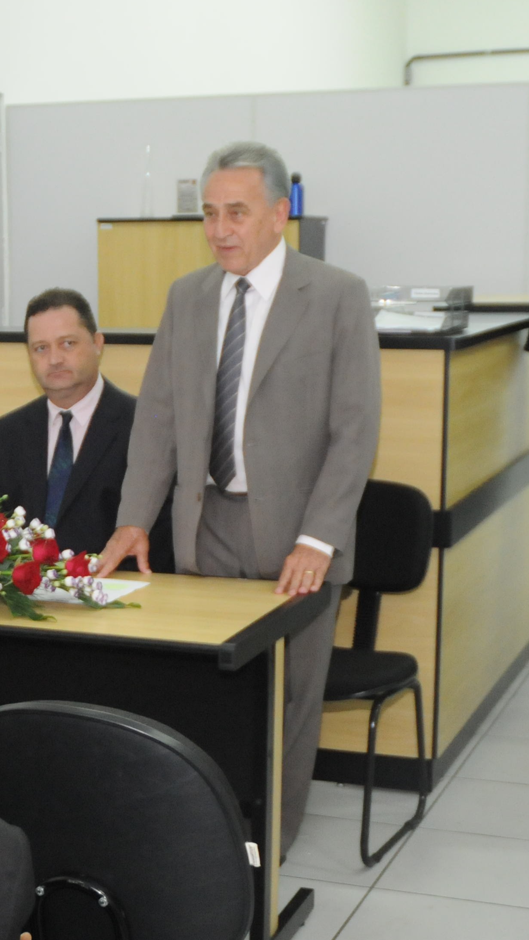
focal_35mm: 74
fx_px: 1845
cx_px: 48
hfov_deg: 16.1
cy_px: 564
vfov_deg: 28.5
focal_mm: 24
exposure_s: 1/80
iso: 1600
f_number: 3.8
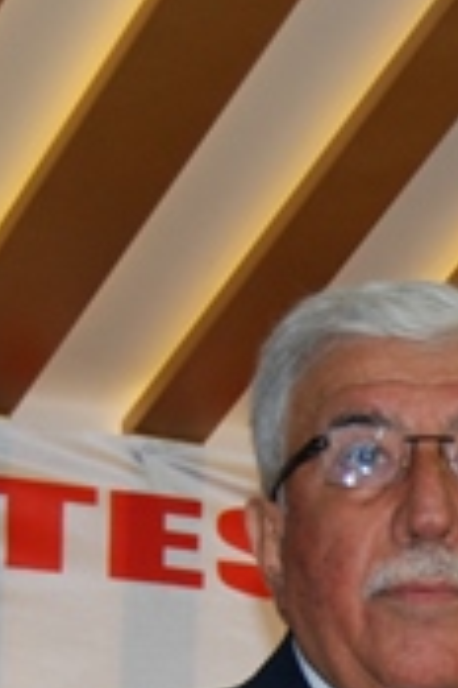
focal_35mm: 210
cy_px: 834
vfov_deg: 9.7
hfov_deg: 6.4
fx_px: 4007
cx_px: 715
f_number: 4.8
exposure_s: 1/60
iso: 400
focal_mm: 38
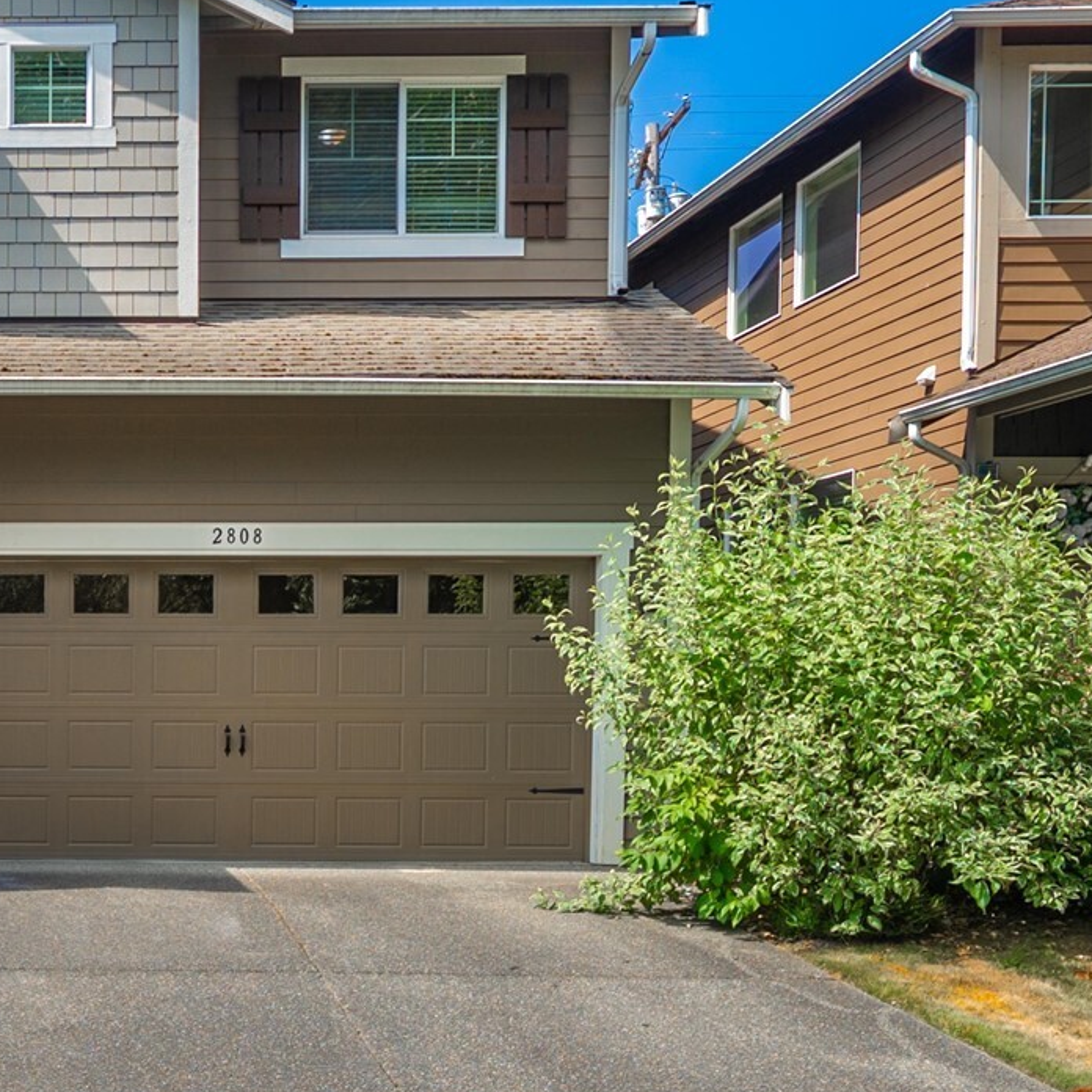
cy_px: 466
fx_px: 1035
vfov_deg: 55.4
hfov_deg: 46.5
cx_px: -1
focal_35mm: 29
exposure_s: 1/100
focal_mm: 14
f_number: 7.1
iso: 80
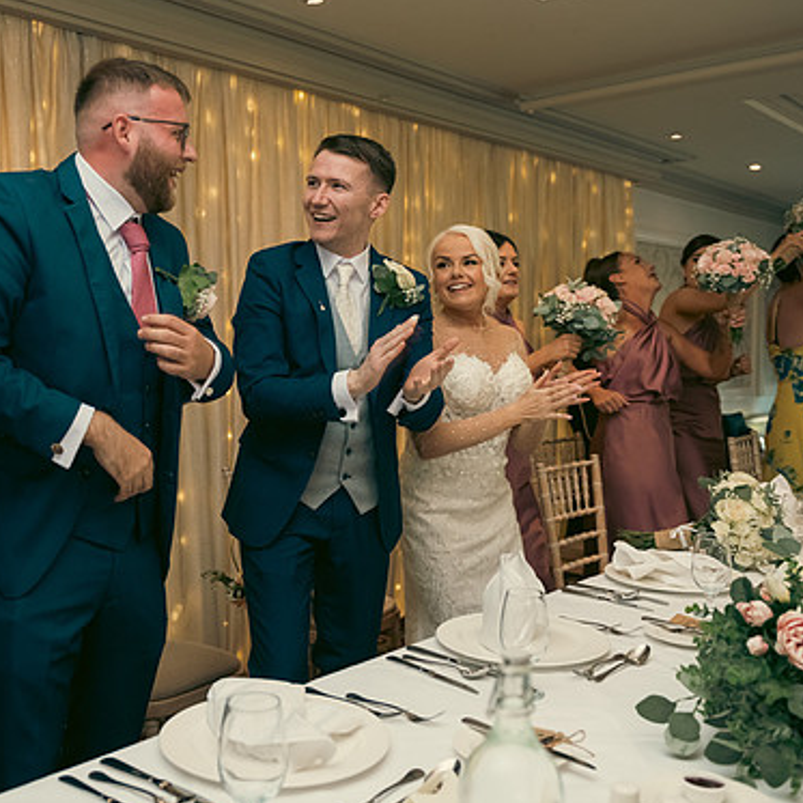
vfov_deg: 44.9
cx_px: 319
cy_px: 406
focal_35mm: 37
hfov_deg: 44.7
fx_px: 971
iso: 800
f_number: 3.5
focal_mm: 28
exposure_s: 1/160
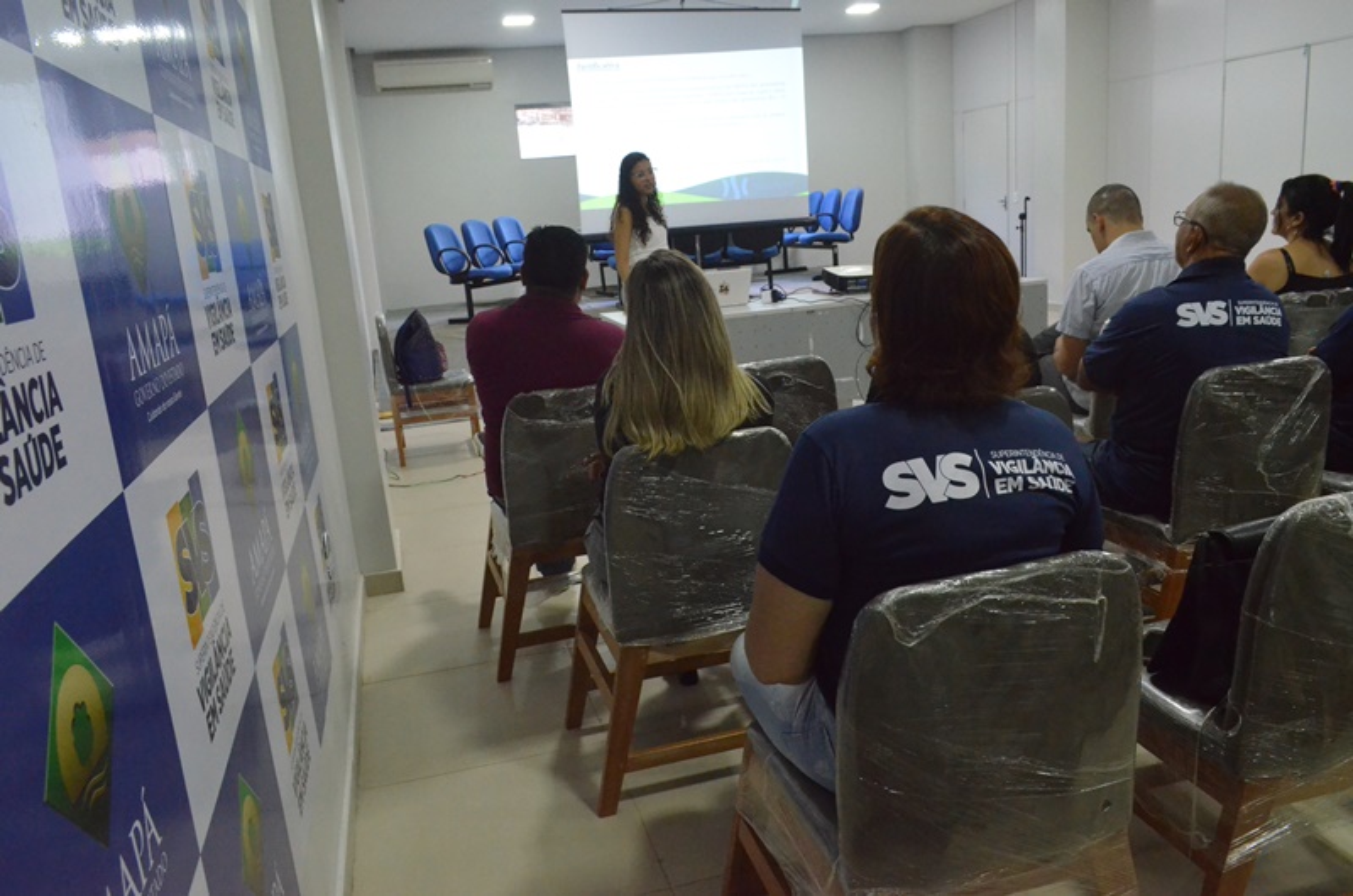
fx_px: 1013
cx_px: 676
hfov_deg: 67.5
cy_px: 448
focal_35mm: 27
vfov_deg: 47.7
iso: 5000
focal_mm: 18
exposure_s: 1/50
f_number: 8
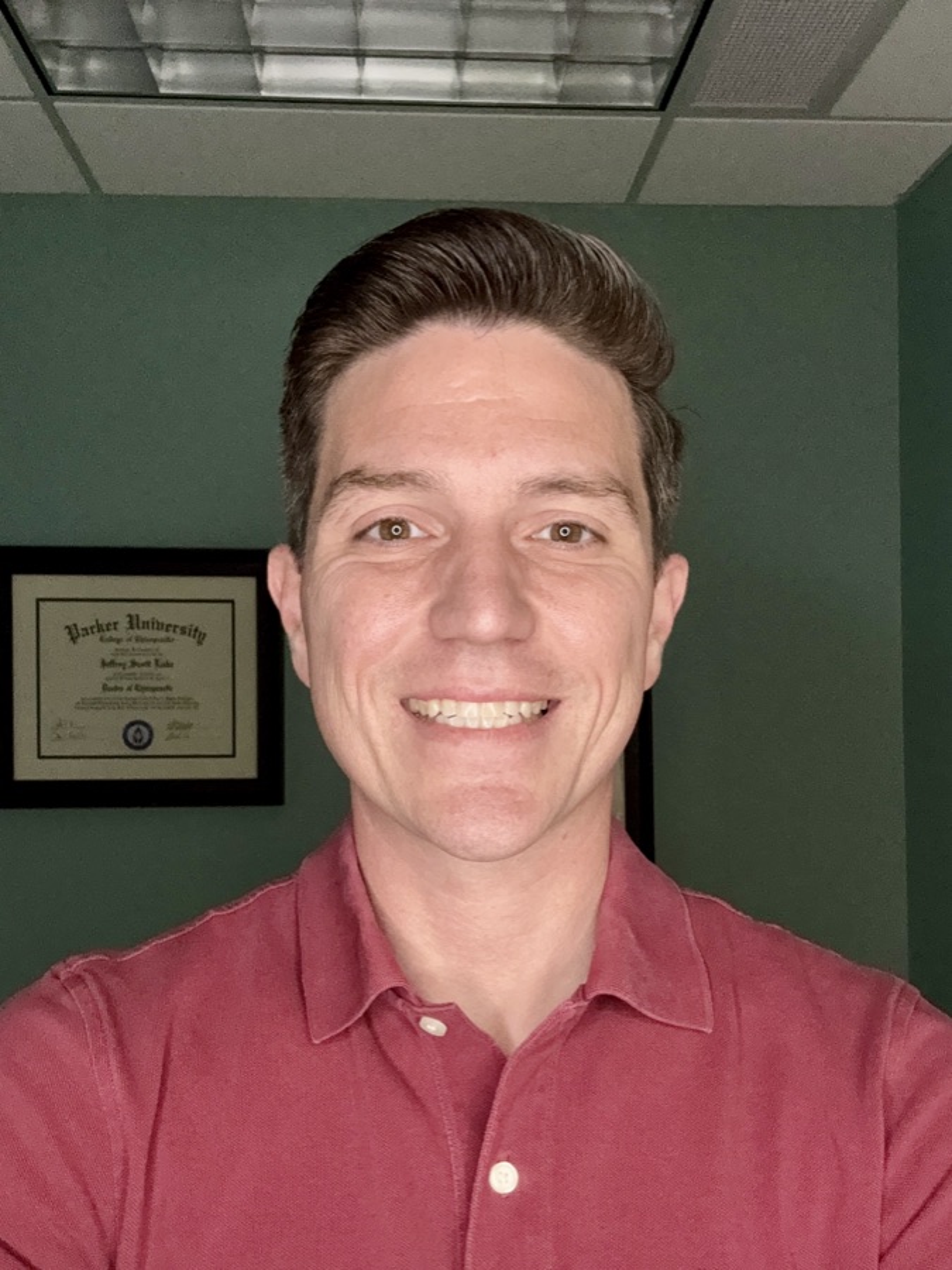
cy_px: 635
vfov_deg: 60.0
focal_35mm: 30
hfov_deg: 46.8
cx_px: 476
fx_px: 1100
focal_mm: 2.69
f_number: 1.9
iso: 125
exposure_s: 1/60
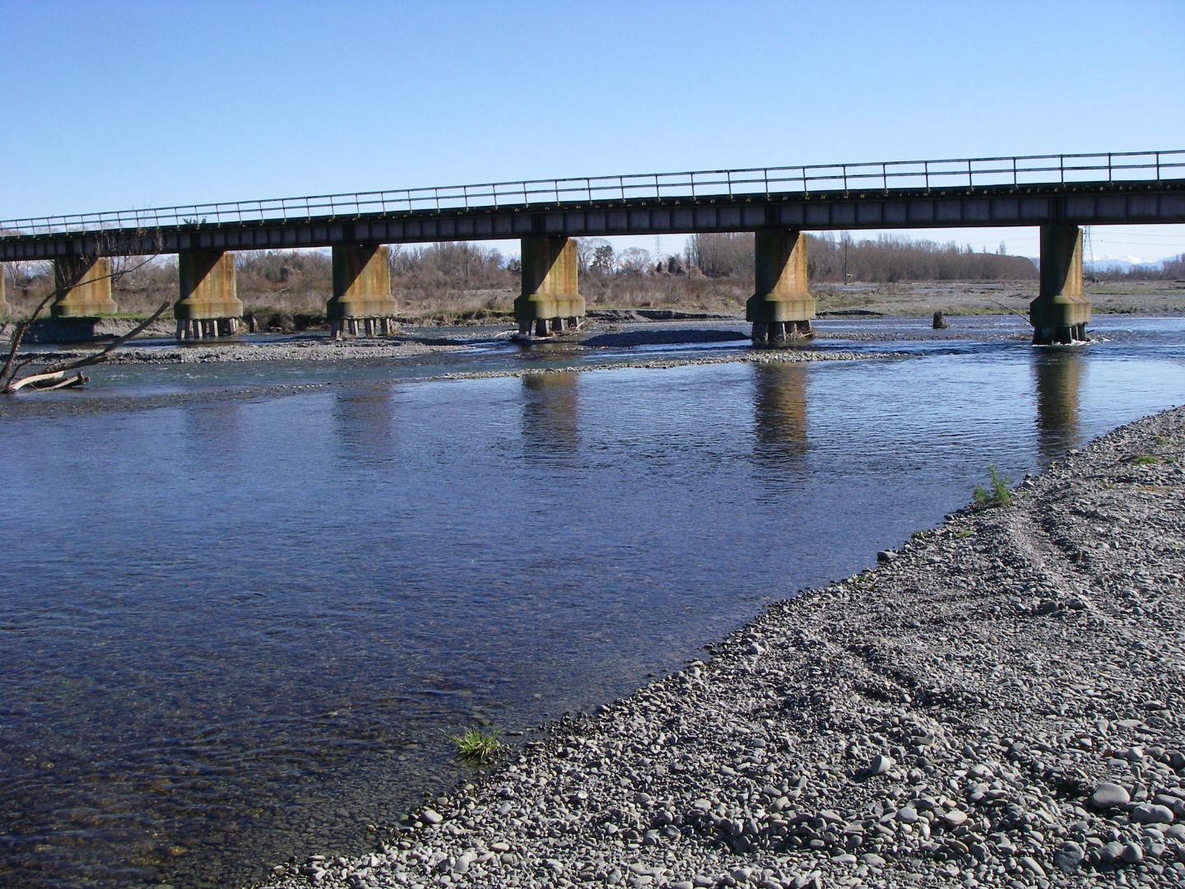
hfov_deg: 49.0
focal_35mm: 38
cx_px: 592
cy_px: 444
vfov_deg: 37.7
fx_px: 1301
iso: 64
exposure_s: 1/200
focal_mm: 6.3
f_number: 6.6
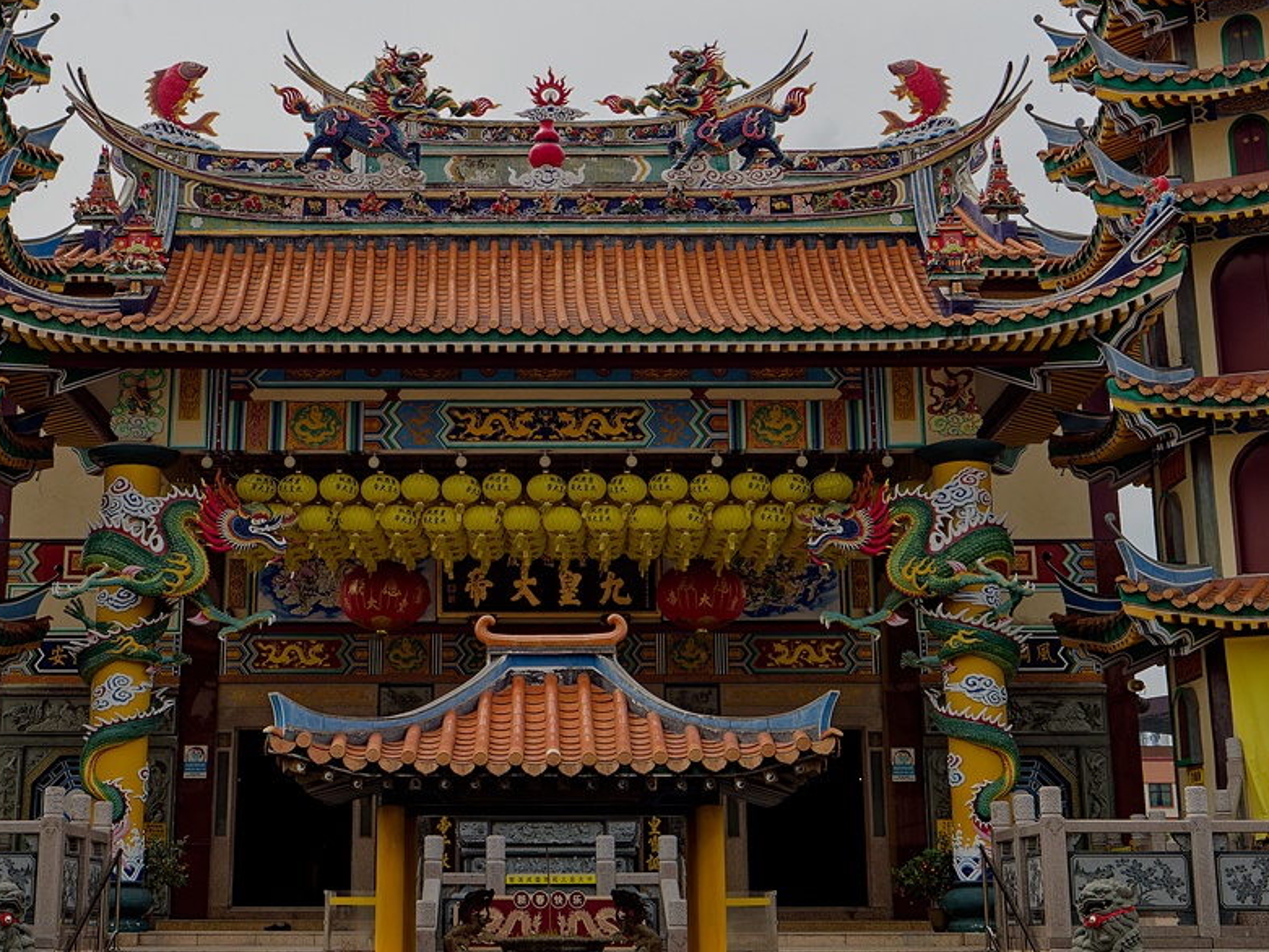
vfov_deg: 24.6
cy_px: 283
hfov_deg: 32.7
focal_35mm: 59
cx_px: 557
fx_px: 2163
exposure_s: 1/1600
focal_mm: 16
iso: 200
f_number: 4
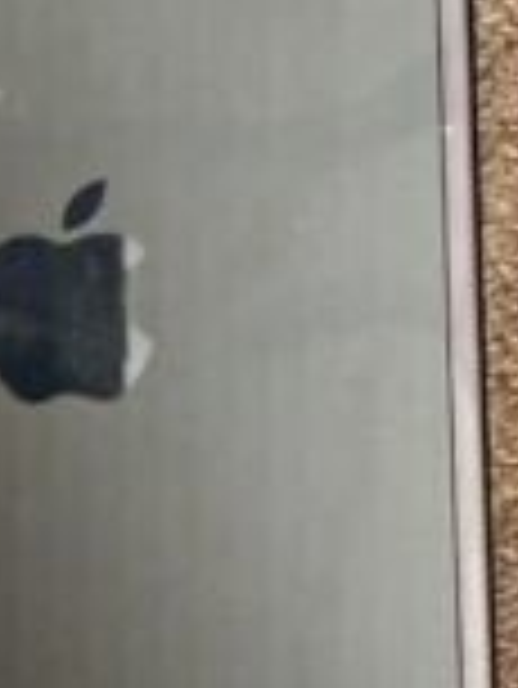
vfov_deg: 20.3
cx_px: 113
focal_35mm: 94
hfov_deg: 15.7
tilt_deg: -82.9
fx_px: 1873
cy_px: 36
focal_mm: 2.22
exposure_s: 1/60
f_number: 2.2
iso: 1000
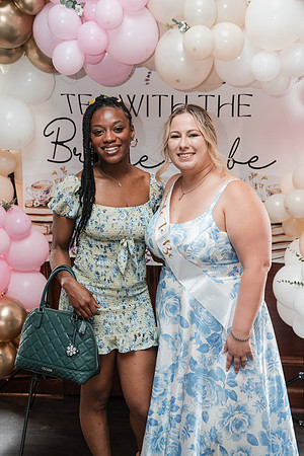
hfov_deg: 28.6
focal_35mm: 47
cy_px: 228
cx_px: 152
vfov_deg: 41.9
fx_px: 595
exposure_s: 1/250
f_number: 4
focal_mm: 47
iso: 2000
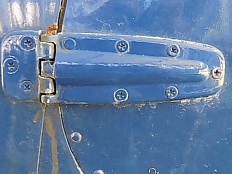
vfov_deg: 45.4
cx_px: 116
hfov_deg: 58.4
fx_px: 208
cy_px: 81
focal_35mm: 31
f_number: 3.1
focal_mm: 4
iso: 320
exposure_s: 1/30
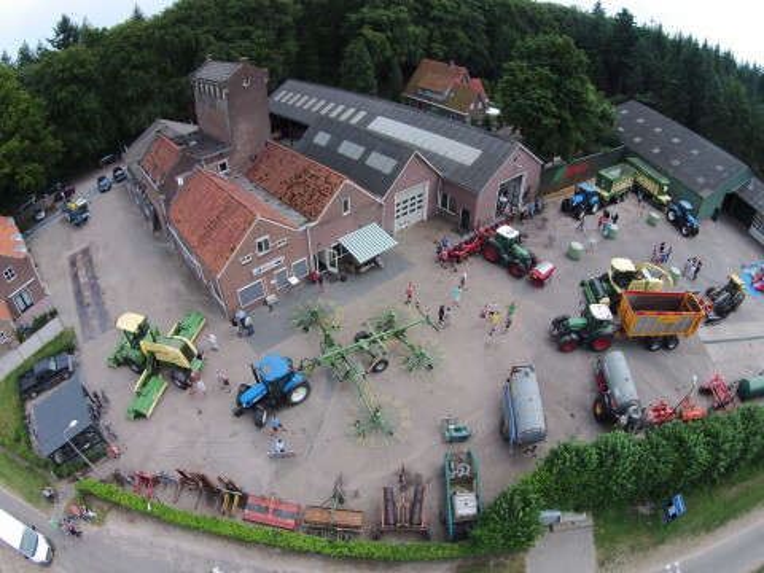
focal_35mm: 28
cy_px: 286
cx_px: 382
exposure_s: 1/1537
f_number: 2.8
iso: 100
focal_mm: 5
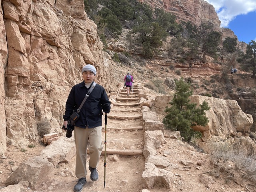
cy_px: 96
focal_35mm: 25
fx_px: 185
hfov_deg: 69.4
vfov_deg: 54.9
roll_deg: -1.5
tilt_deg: +3.4
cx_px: 128
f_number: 1.6
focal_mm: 5.1
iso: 32
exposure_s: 1/1420
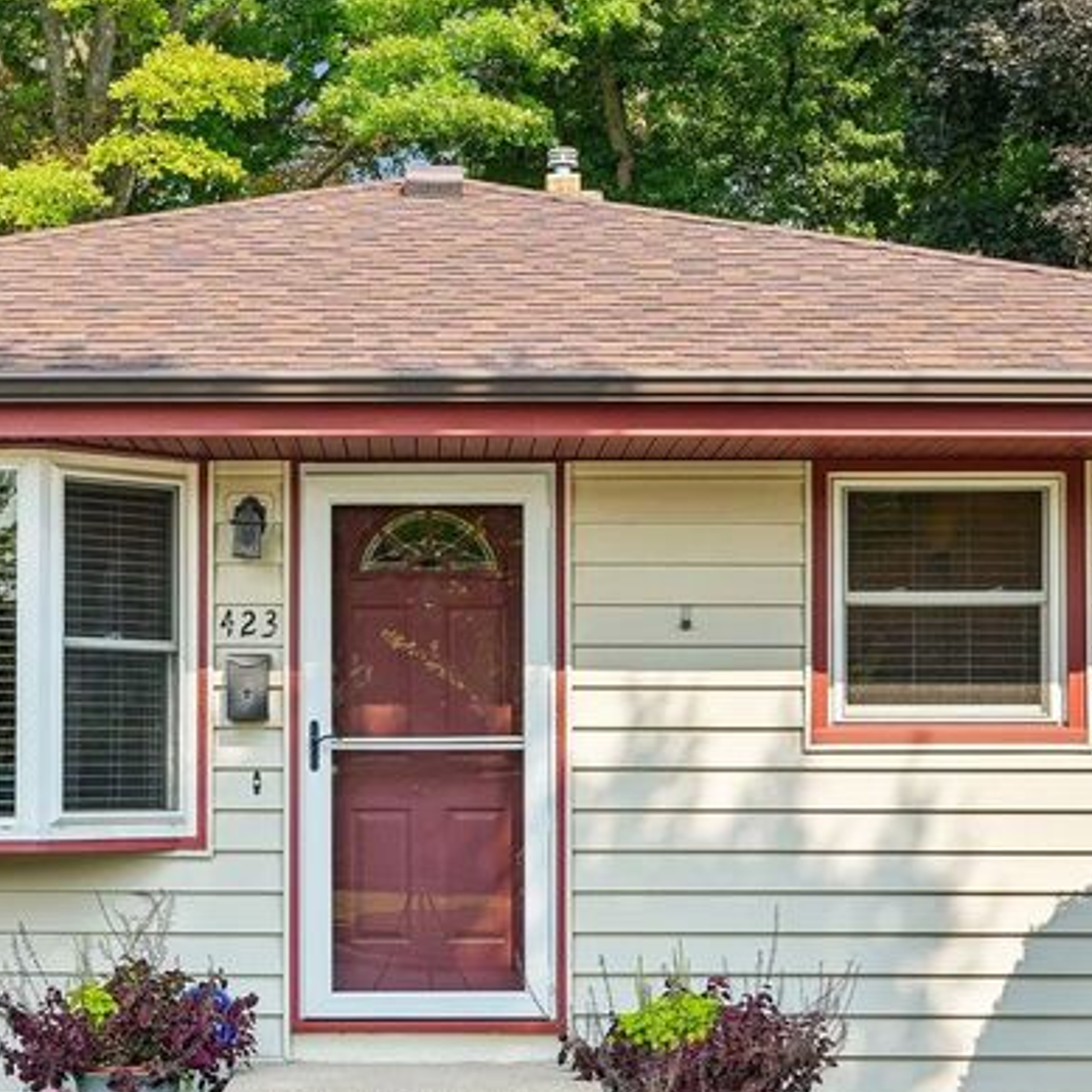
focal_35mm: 77
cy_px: 678
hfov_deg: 22.4
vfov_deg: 22.4
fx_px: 2752
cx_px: 418
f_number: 8
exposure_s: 1/100
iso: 100
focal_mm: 34.5
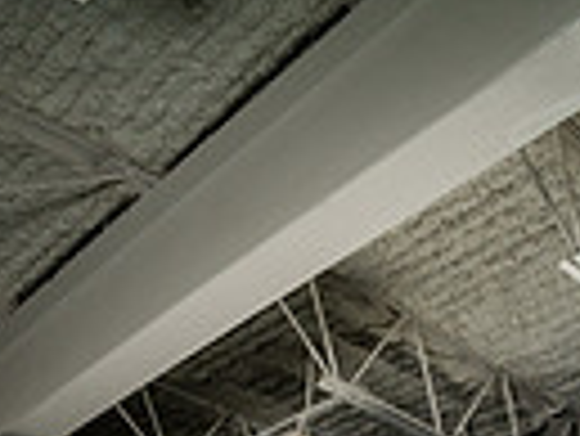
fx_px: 1124
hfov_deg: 27.6
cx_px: 27
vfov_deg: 15.0
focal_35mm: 67
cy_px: 998
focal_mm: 20
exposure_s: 1/200
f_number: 7.1
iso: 500
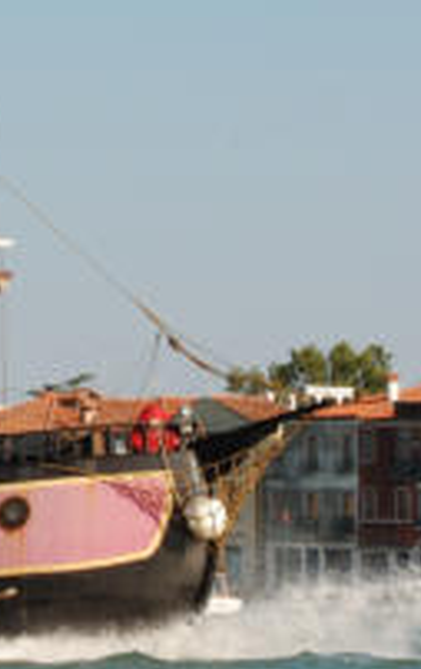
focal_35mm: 340
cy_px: 174
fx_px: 6206
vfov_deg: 6.2
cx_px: 13
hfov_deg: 3.9
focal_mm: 75
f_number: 16
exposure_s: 1/160
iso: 200
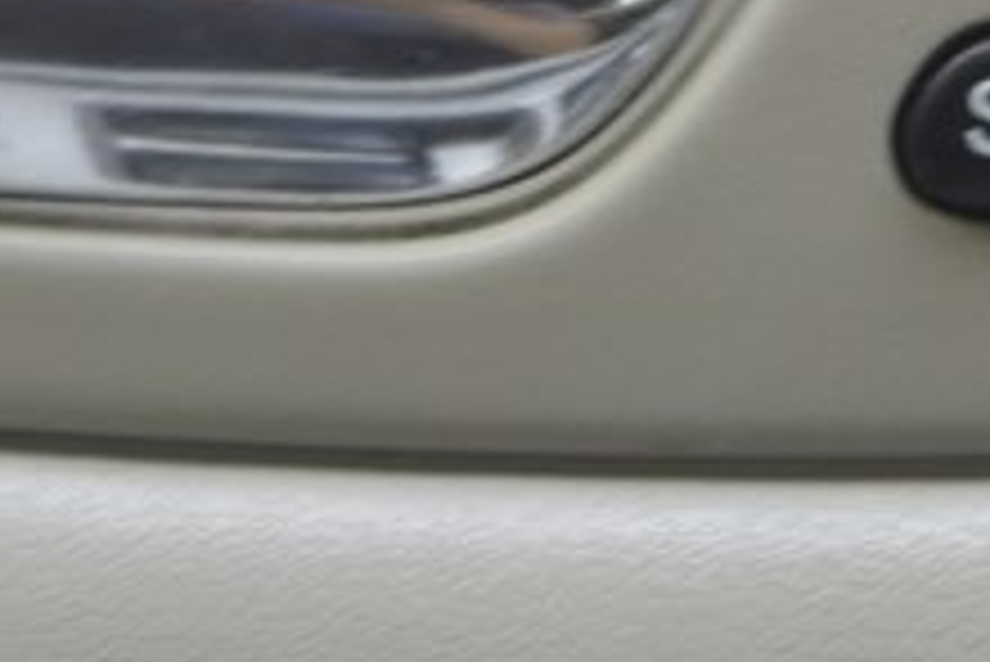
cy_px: -254
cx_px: 288
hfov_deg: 5.4
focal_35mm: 383
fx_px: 10548
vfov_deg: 3.6
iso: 400
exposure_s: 1/20
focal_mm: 55
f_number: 5.6
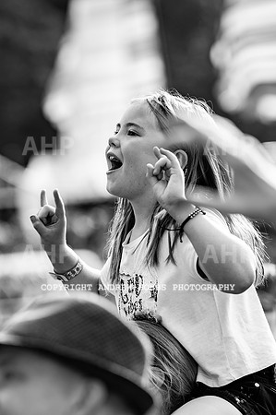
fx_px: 3029
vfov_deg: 7.8
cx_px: 137
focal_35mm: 263
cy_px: 208
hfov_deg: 5.2
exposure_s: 1/500
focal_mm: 175
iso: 100
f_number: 4
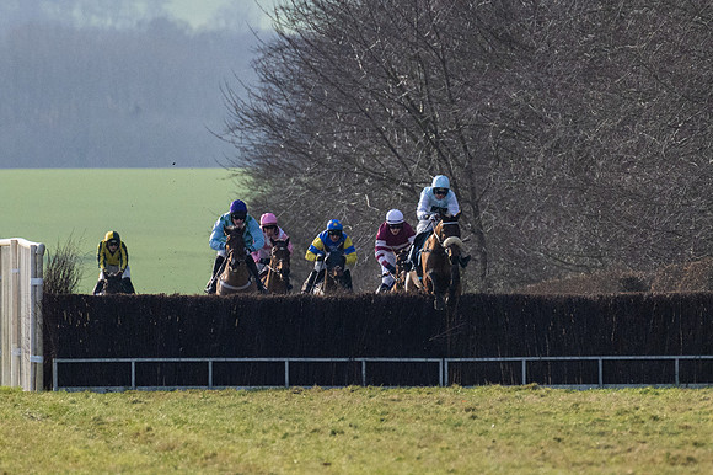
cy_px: 253
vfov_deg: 1.8
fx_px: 15112
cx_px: 450
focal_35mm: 763
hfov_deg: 2.7
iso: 800
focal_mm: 280
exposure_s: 1/8000
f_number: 4
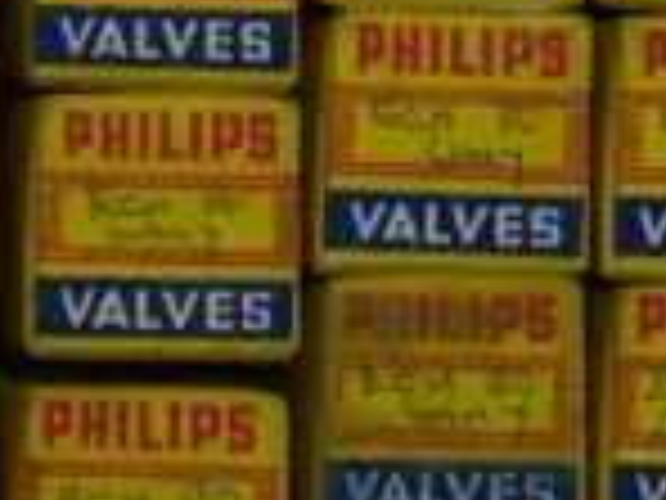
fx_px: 5310
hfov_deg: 6.8
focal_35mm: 276
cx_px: -990
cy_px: 79
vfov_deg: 5.4
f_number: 4.6
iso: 3200
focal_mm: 20
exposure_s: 1/250
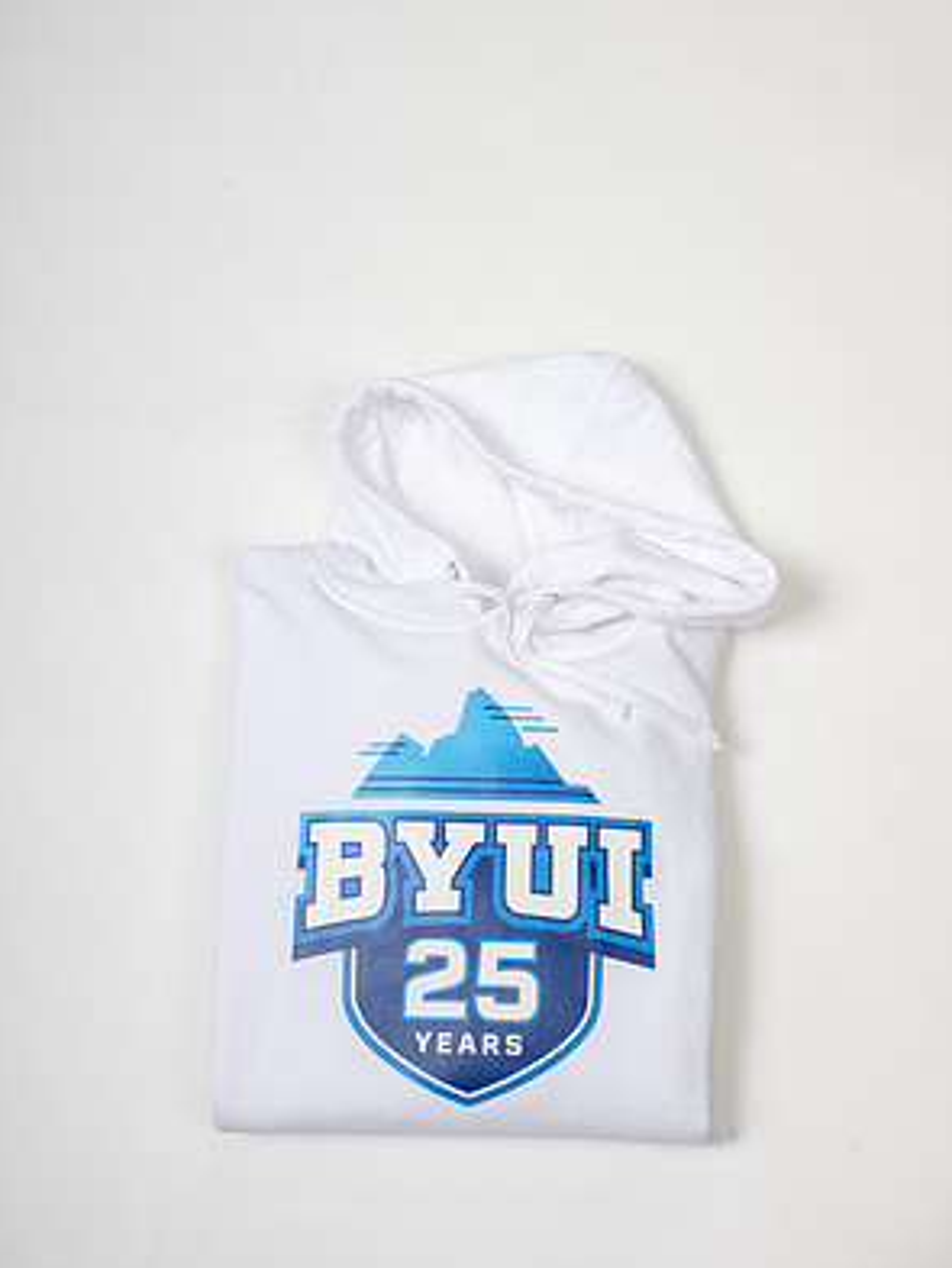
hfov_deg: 32.9
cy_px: 613
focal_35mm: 44
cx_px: 474
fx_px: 1613
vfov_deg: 42.9
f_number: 8
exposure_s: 1/160
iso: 100
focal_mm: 40
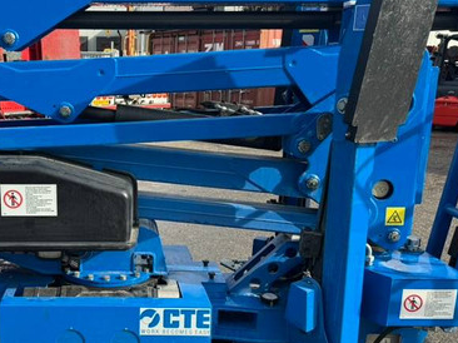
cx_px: 115
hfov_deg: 43.4
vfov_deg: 34.3
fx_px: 555
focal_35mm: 42
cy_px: 189
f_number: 1.78
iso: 80
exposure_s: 1/1488
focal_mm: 6.76
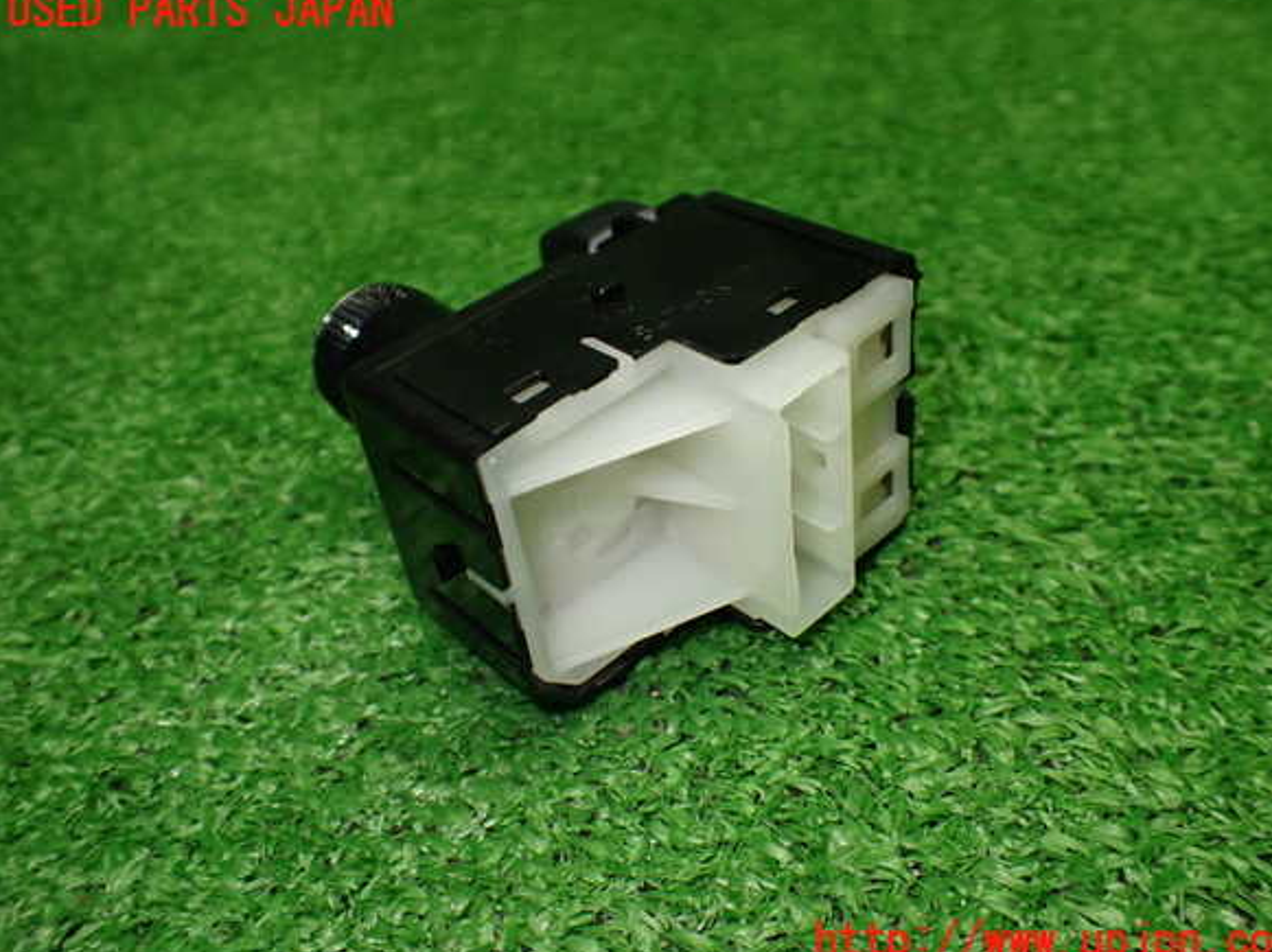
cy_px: 477
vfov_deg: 45.4
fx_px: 1138
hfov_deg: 58.4
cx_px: 652
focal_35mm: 31
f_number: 2.3
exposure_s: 1/125
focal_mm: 5.4
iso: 320
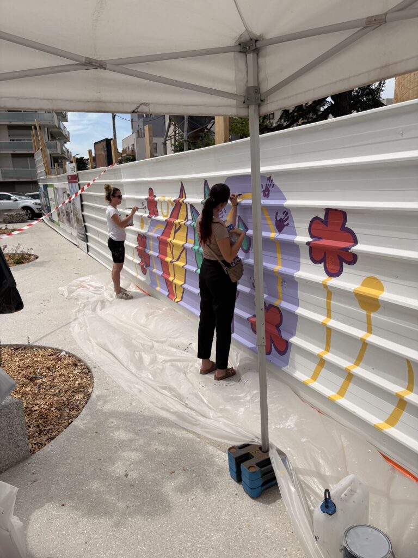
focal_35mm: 26
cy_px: 279
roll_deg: +1.7
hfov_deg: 53.1
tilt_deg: -12.1
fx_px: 419
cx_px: 209
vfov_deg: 67.3
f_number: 1.6
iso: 50
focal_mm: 5.96
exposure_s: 1/6329
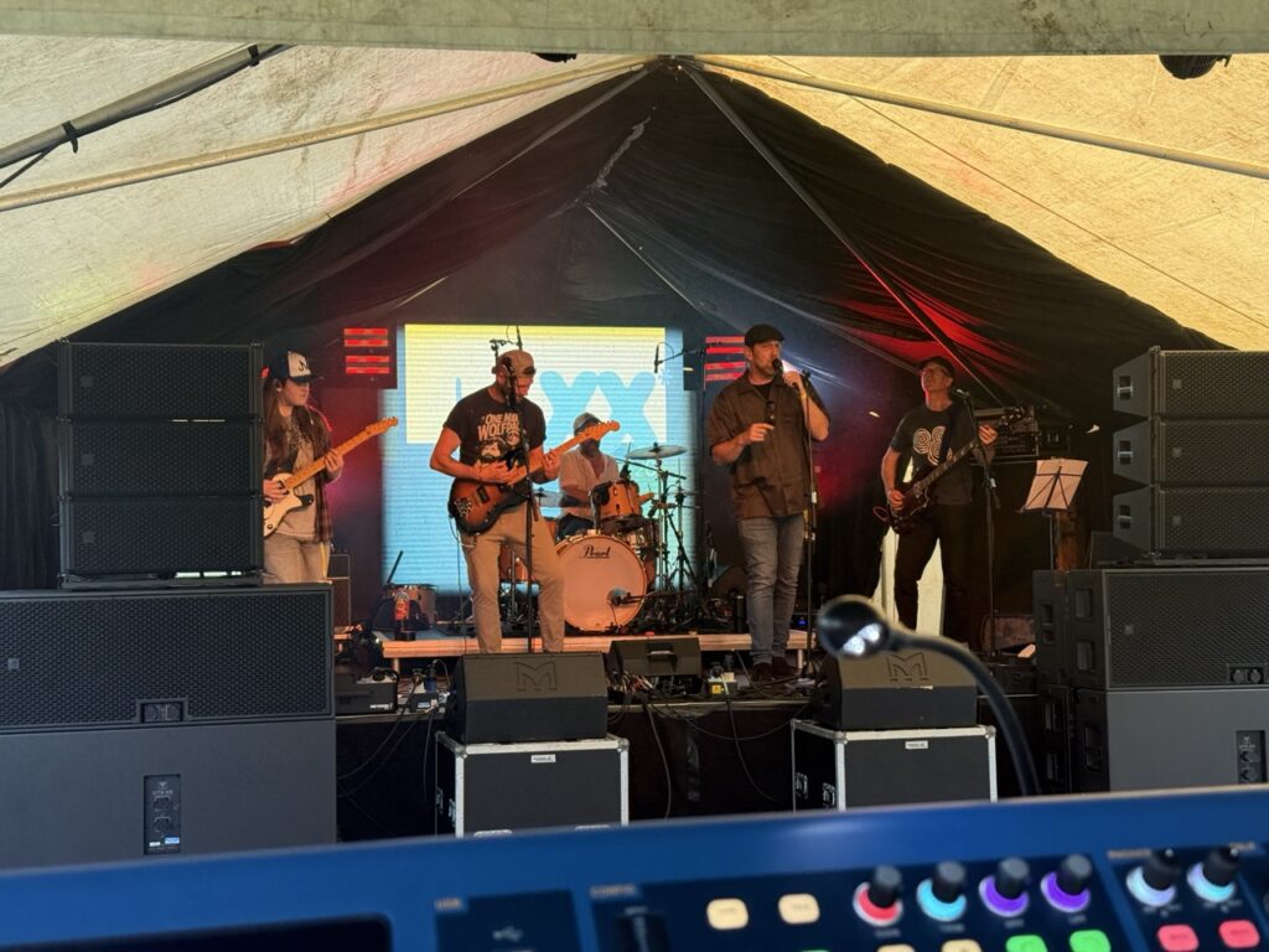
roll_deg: +0.5
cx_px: 634
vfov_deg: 30.3
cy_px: 476
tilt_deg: +1.3
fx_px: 1760
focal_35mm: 48
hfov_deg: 39.7
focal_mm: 6.76
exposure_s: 1/268
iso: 100
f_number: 1.78
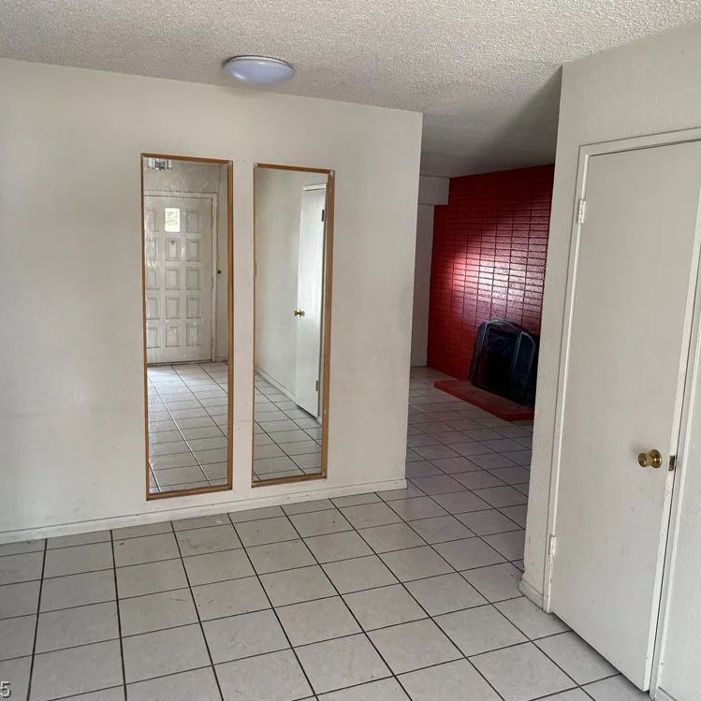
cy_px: 351
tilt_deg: -8.3
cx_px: 395
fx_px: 664
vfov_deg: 55.6
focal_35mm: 29
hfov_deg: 55.5
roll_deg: -2.0
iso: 200
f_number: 1.78
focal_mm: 6.76
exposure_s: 1/112
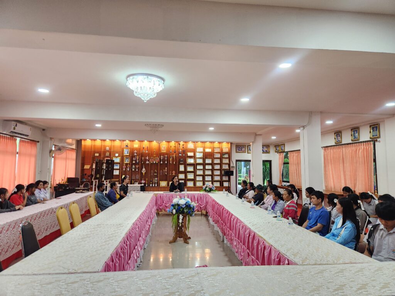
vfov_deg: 58.9
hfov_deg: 73.9
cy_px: 148
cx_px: 198
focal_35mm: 23
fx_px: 262
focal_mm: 5.4
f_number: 1.8
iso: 250
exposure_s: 1/100
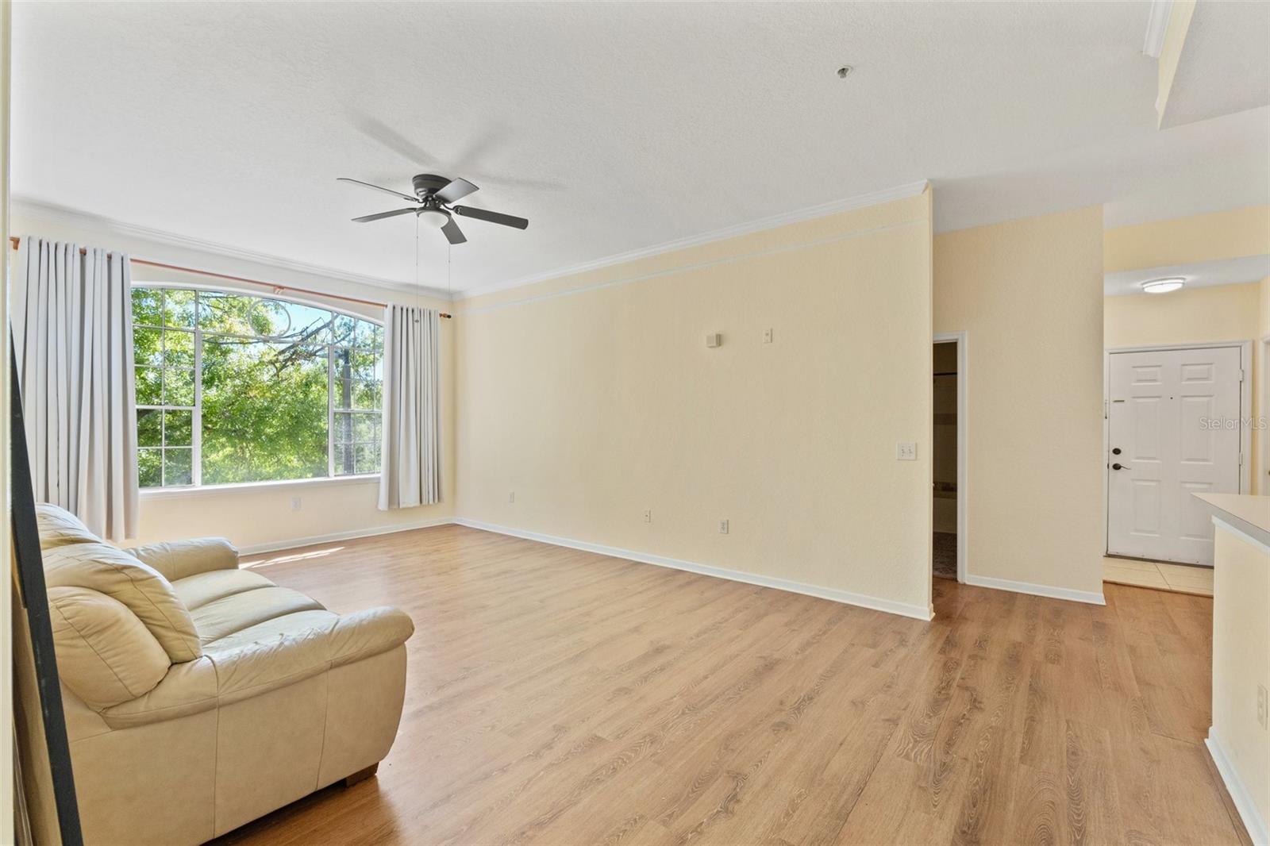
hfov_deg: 100.4
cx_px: 635
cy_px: 423
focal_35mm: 15
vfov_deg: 77.3
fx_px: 529
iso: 400
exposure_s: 1/15
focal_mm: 10
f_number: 7.1
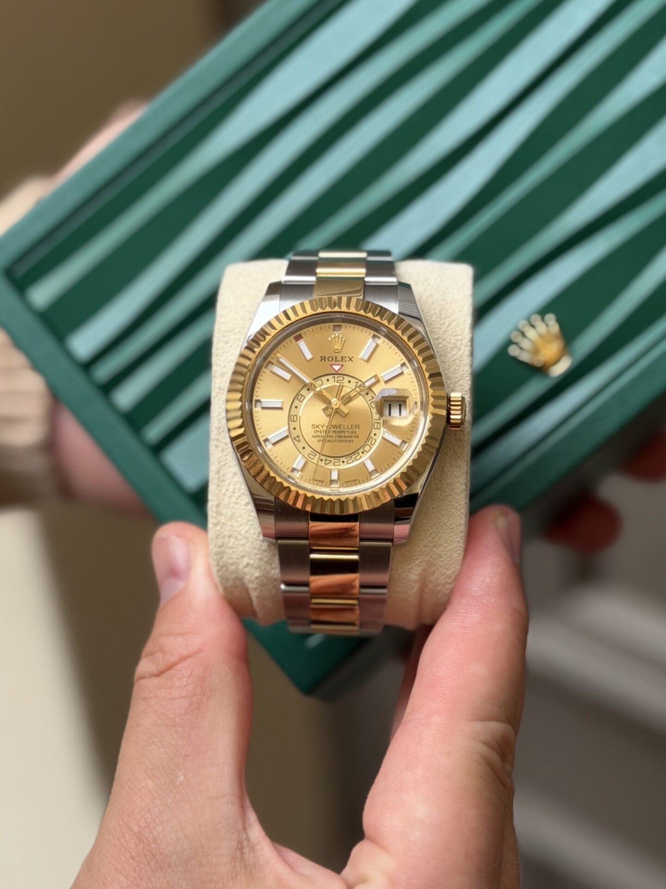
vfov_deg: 39.7
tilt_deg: -33.3
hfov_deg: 30.3
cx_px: 333
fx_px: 1231
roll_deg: +7.5
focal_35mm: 48
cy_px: 444
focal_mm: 6.76
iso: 64
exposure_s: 1/405
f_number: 1.78
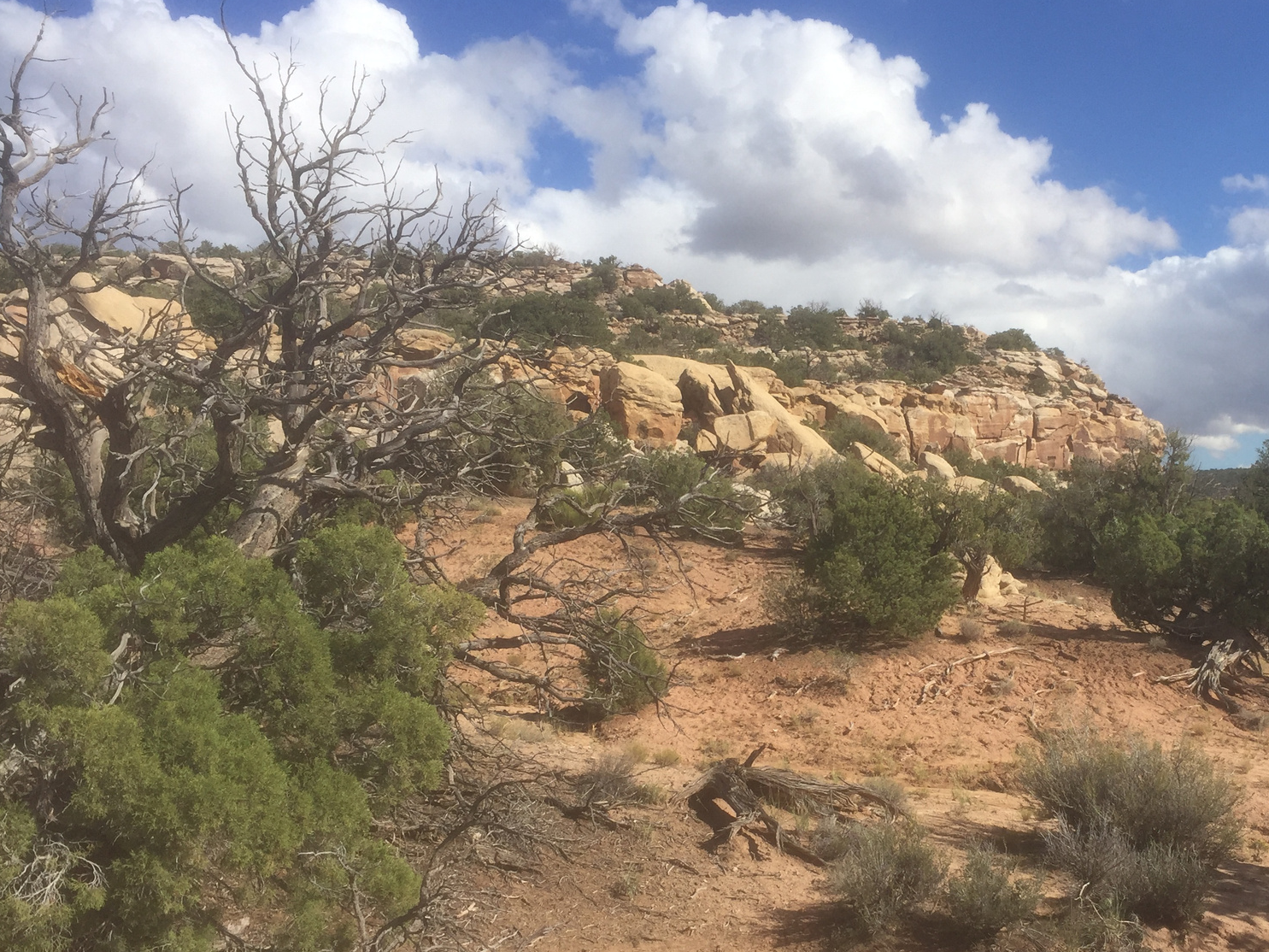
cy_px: 584
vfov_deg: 35.8
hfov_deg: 45.9
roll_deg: -0.7
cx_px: 871
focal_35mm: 40
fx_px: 1466
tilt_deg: -1.0
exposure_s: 1/2639
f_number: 2.2
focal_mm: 4.15
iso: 32
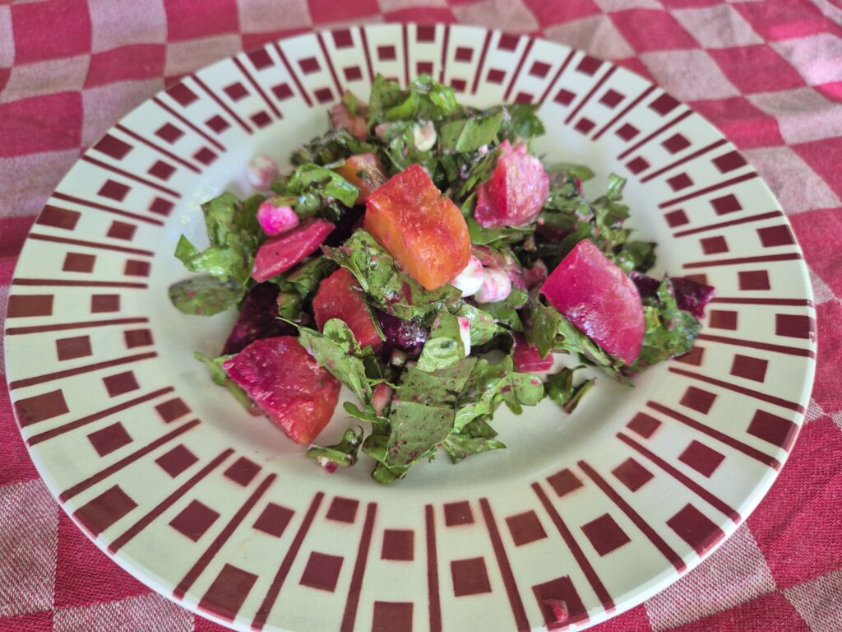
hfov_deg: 73.9
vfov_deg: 58.9
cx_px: 421
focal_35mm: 23
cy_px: 316
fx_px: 559
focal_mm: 5.4
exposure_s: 1/100
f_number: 1.8
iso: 160
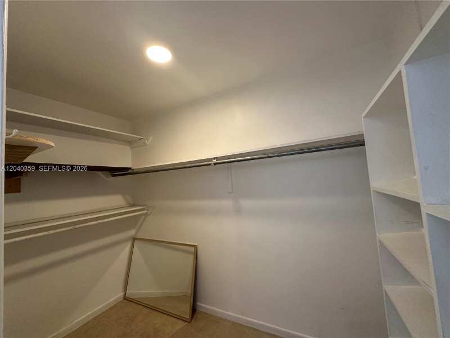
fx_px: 182
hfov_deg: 102.1
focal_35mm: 14
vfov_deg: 85.7
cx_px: 225
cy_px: 169
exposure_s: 1/120
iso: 250
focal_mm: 2.22
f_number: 2.2
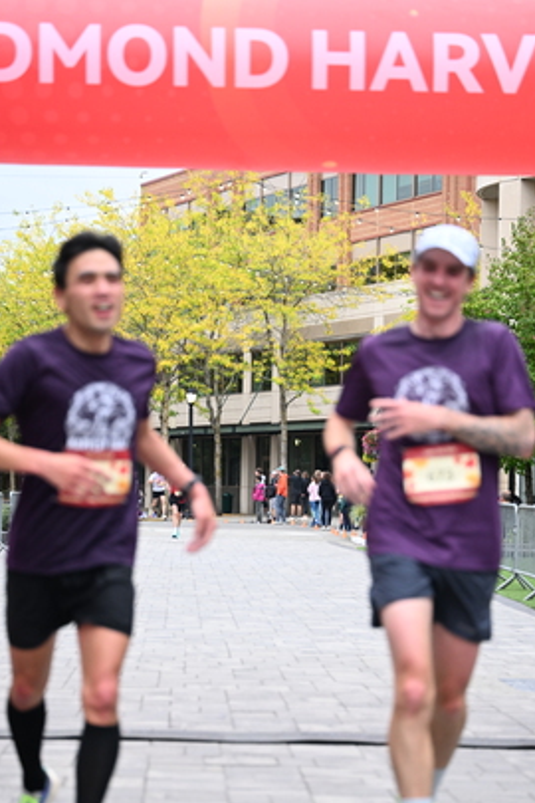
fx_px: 2118
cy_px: 508
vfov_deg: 21.4
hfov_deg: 14.4
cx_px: 251
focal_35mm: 95
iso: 1250
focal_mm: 70
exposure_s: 1/1250
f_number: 2.8
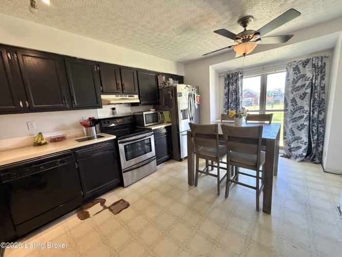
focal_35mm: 14
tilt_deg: -9.1
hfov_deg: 102.1
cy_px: 128
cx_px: 171
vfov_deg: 85.7
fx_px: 138
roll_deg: +4.2
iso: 250
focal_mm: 2.22
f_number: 2.2
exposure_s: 1/60
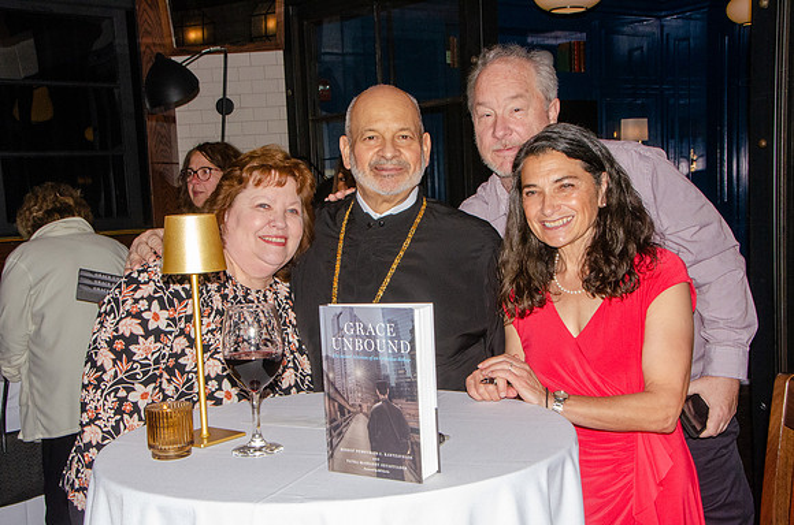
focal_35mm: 48
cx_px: 397
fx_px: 1056
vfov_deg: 27.9
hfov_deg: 41.2
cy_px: 262
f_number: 16
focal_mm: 32
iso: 2500
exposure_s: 1/250
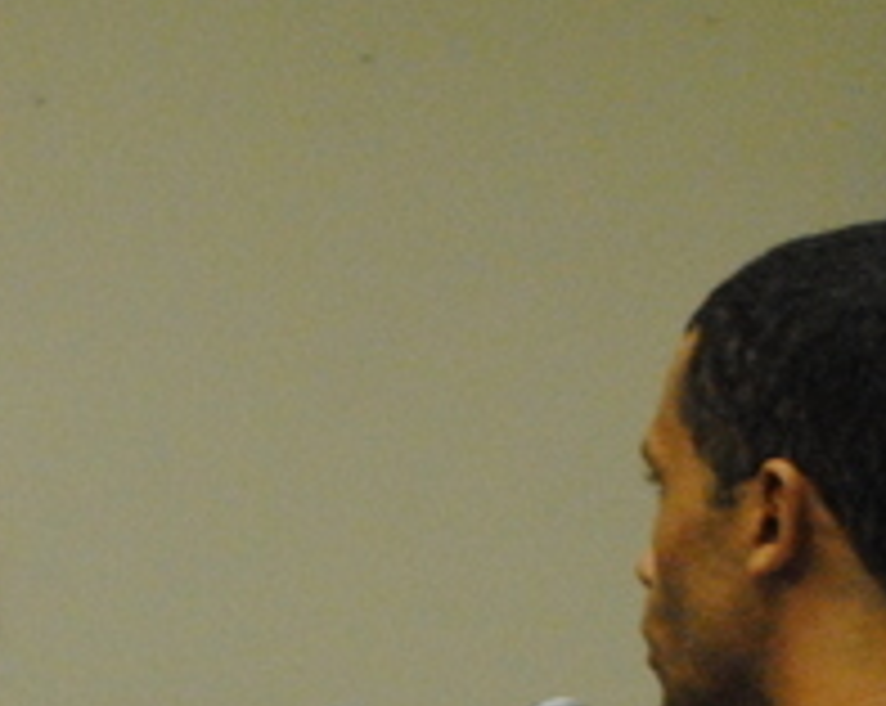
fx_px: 3901
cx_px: -499
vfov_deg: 10.1
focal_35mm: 149
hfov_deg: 12.3
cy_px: 1021
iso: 1600
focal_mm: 26
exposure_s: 1/30
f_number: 4.5
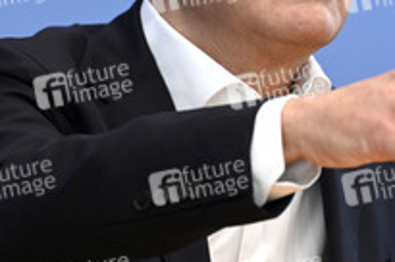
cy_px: 39
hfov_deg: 5.1
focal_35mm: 407
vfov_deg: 3.4
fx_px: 4459
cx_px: 224
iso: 4000
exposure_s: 1/1000
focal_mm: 185
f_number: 5.6
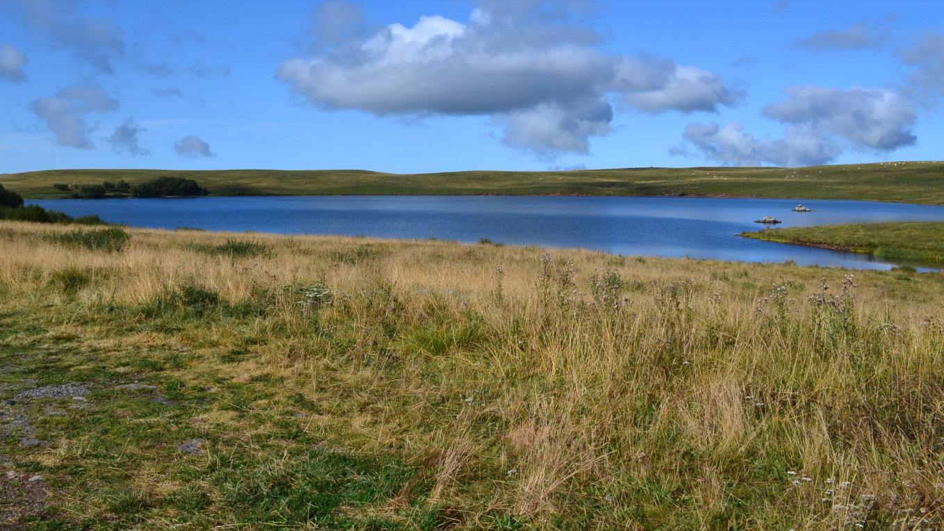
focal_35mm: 36
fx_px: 901
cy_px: 152
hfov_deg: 54.9
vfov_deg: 32.4
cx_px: 384
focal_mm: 18
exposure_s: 1/500
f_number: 11
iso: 360
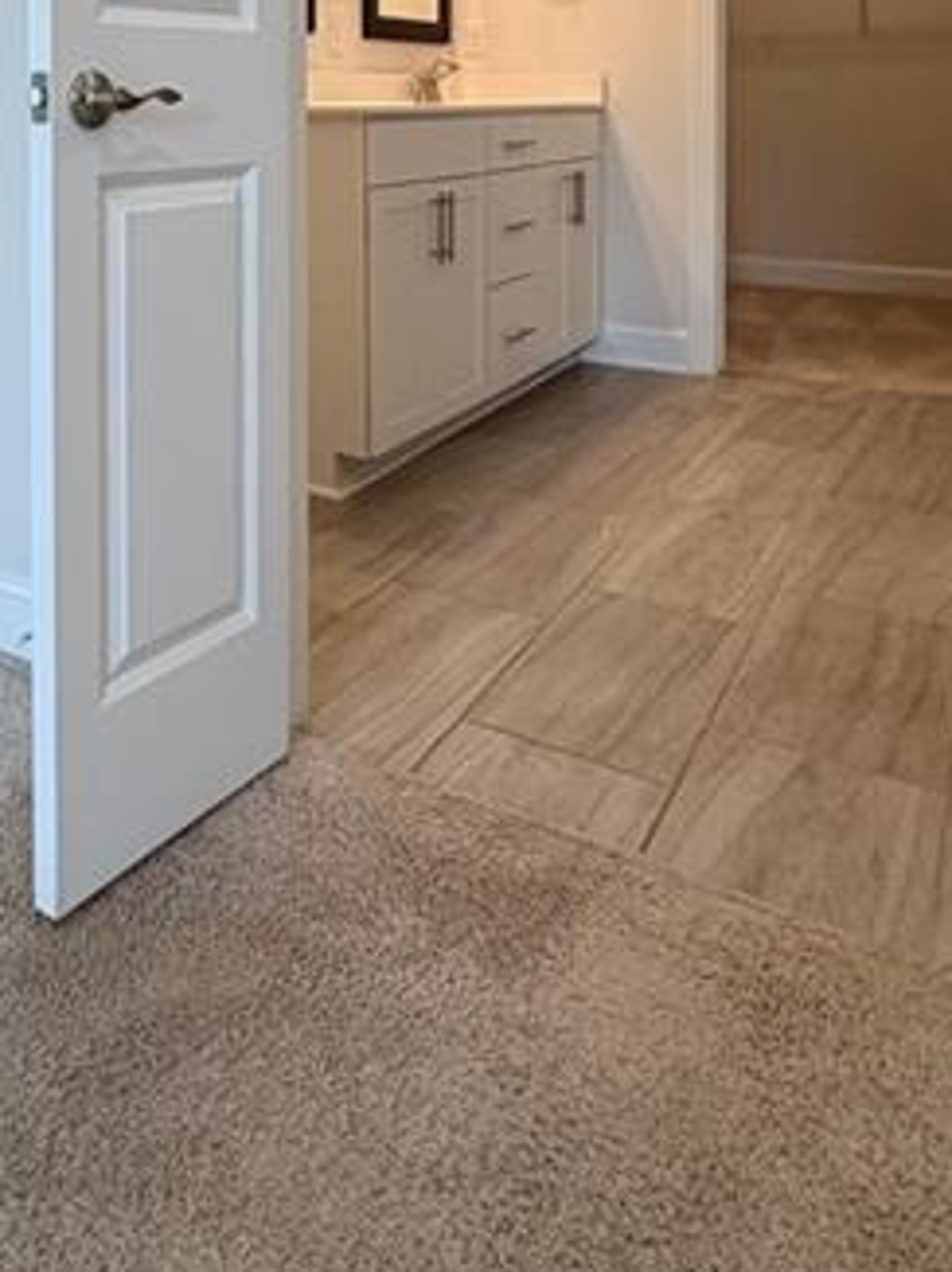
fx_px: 1212
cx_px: 156
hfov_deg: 40.6
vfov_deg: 49.7
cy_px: 140
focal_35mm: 33
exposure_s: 1/120
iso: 200
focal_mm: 2.22
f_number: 2.2
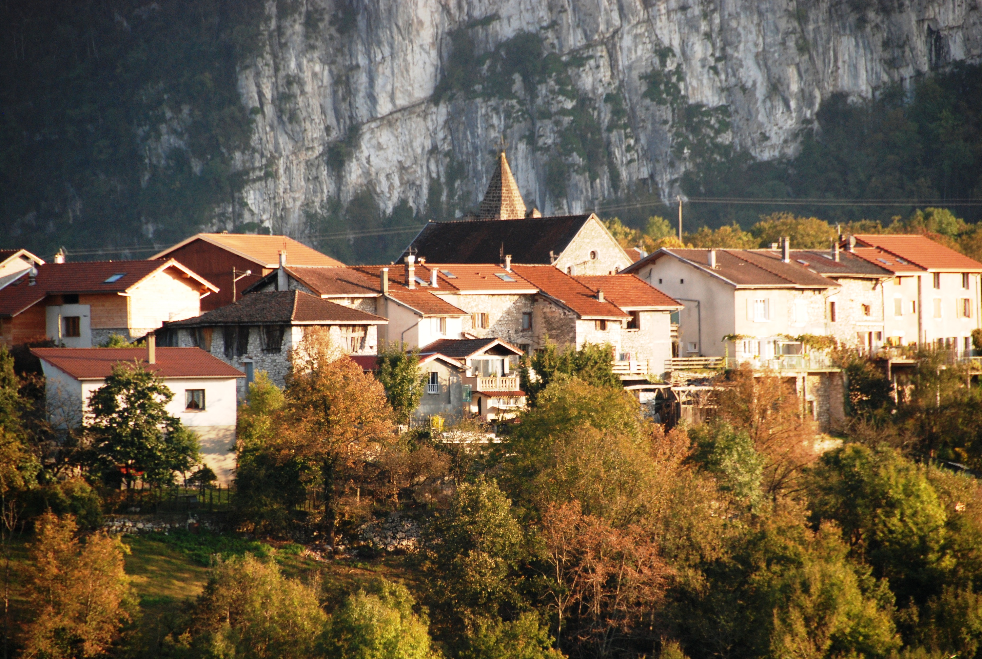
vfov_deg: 4.6
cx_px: 491
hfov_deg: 6.9
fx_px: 8200
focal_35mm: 300
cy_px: 330
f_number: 5.6
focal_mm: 200
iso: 400
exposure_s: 1/500
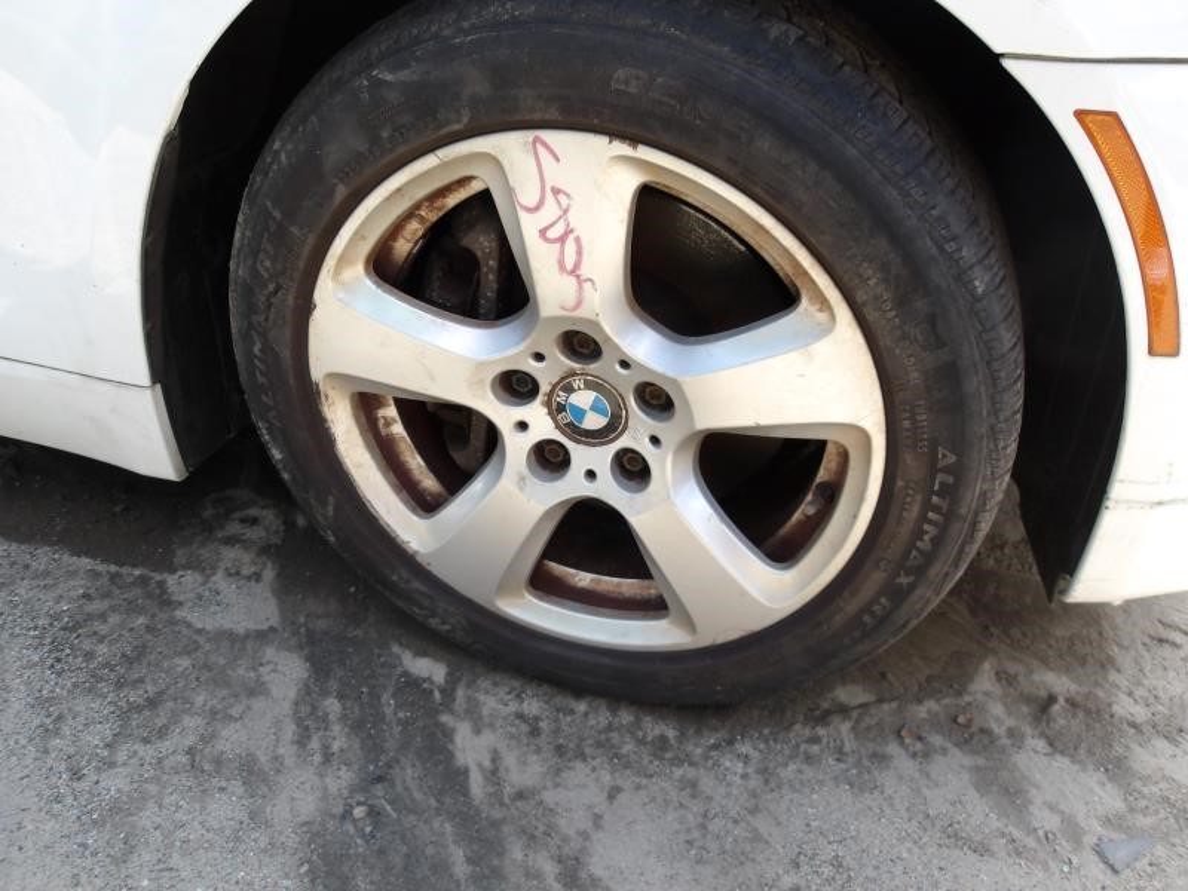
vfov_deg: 51.4
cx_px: 594
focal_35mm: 27
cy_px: 446
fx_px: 927
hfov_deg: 65.3
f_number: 3
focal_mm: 4.9
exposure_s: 1/206
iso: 100
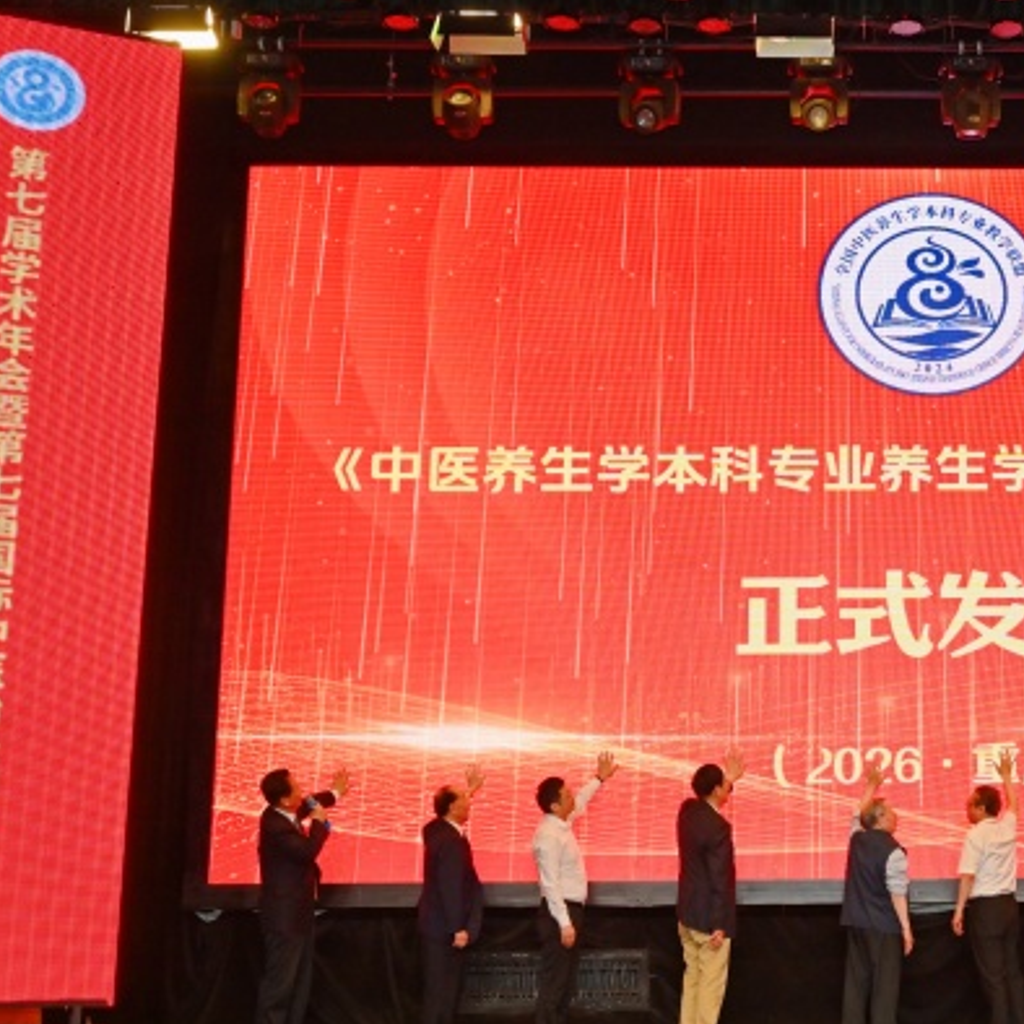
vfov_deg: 25.0
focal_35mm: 69
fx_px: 2309
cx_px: 943
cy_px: 474
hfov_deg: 24.2
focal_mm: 40
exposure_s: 1/160
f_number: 6.3
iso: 1600
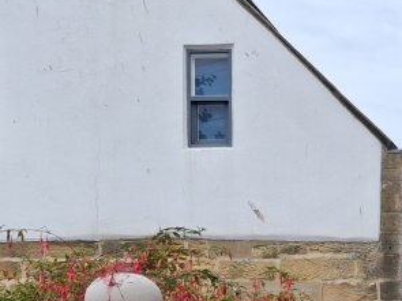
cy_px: 467
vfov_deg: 12.7
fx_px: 1277
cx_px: 446
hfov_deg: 17.3
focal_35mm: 110
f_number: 1.8
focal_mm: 4
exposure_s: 1/335
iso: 25
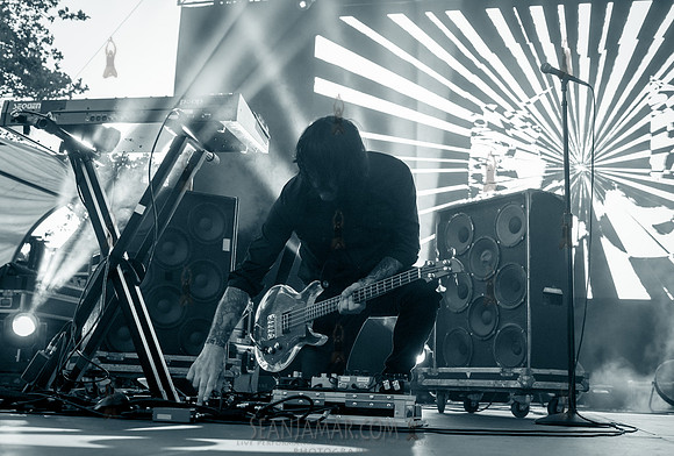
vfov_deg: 30.4
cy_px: 210
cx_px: 346
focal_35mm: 45
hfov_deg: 43.8
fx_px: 837
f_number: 4
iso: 4000
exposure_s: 1/250
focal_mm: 38
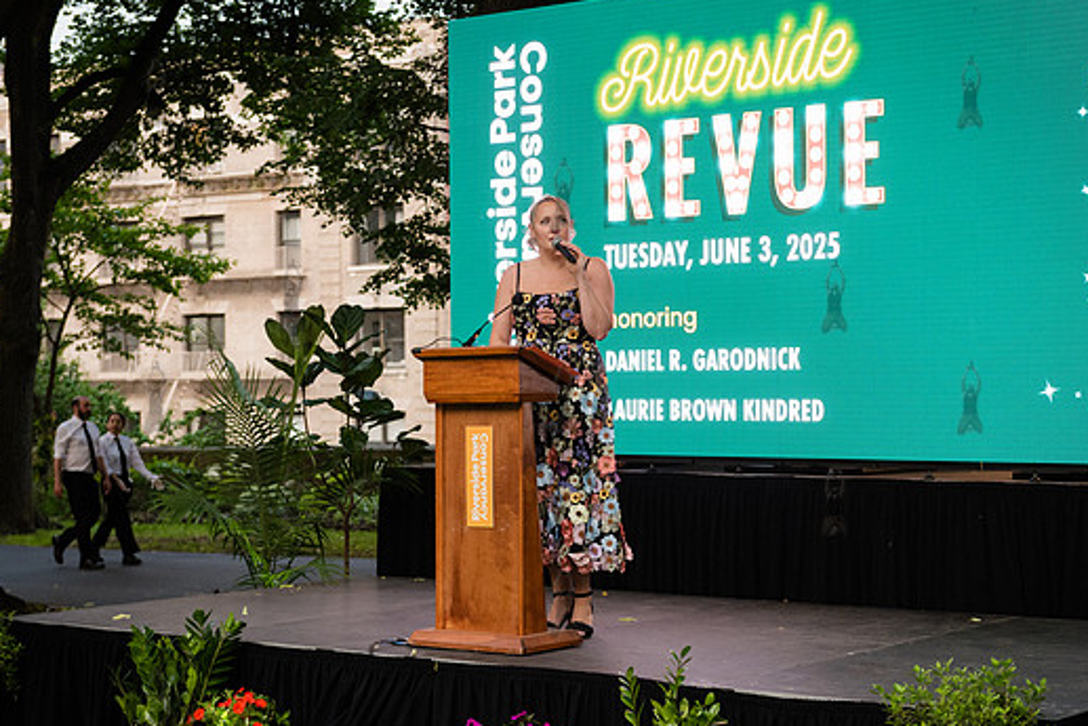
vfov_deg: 20.3
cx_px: 562
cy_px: 397
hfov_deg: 30.1
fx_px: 2025
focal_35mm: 67
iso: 2000
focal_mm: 58
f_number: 3.5
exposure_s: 1/250
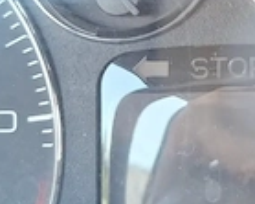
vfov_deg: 15.6
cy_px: 0
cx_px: 310
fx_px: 732
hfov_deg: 18.7
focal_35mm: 97
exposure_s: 1/50
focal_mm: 5.54
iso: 250
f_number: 1.8
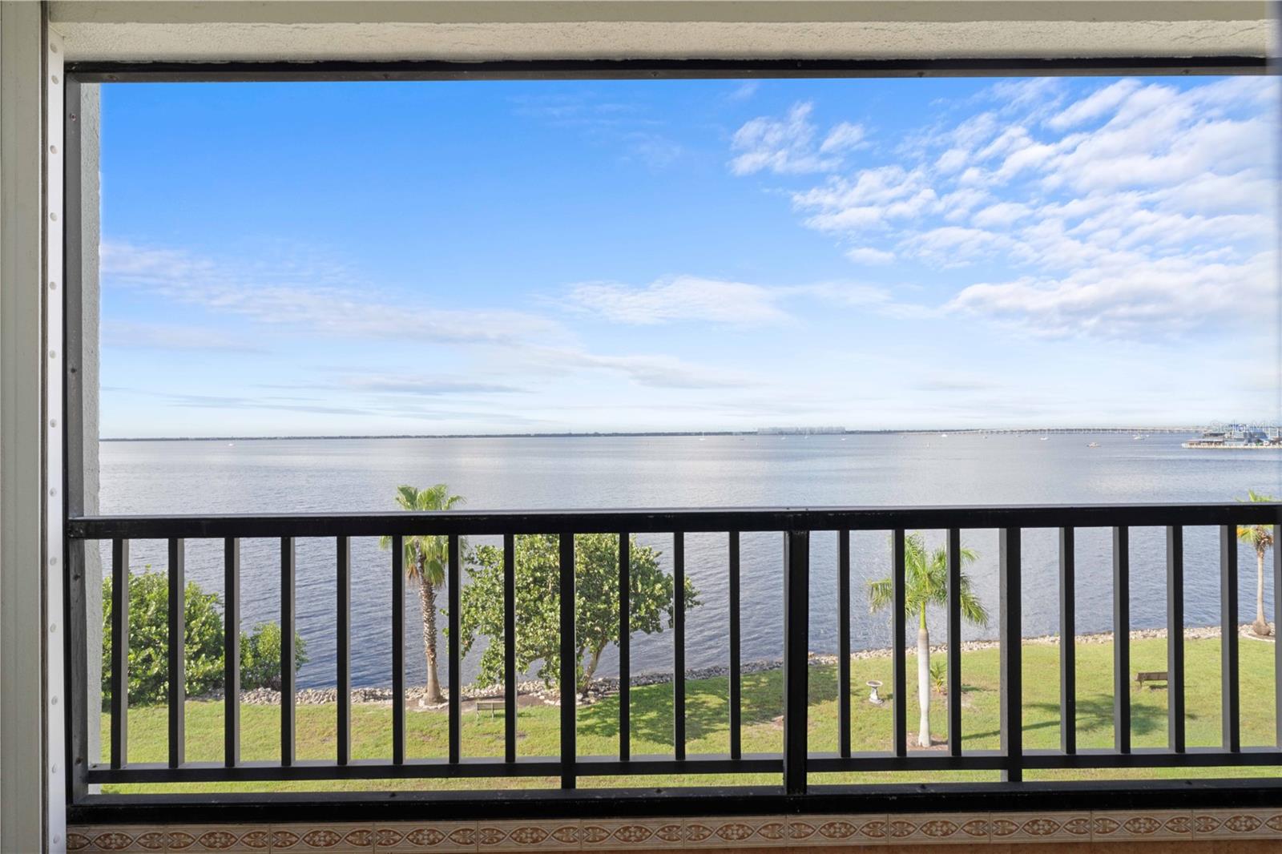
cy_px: 427
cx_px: 641
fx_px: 712
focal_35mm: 20
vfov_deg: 61.9
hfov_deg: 84.0
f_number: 8
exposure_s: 1/80
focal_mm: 20
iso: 250
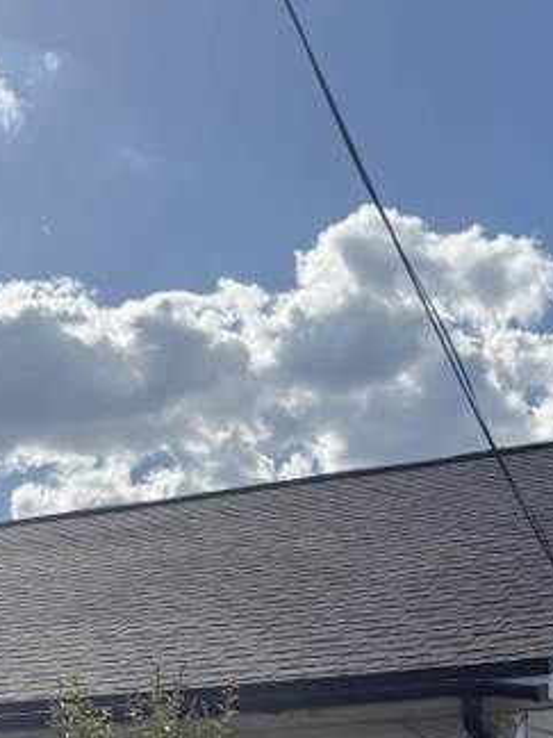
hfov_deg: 18.4
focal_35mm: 79
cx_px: 494
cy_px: 1011
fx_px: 1683
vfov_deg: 21.8
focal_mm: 6.76
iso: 125
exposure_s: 1/10309
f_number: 1.78
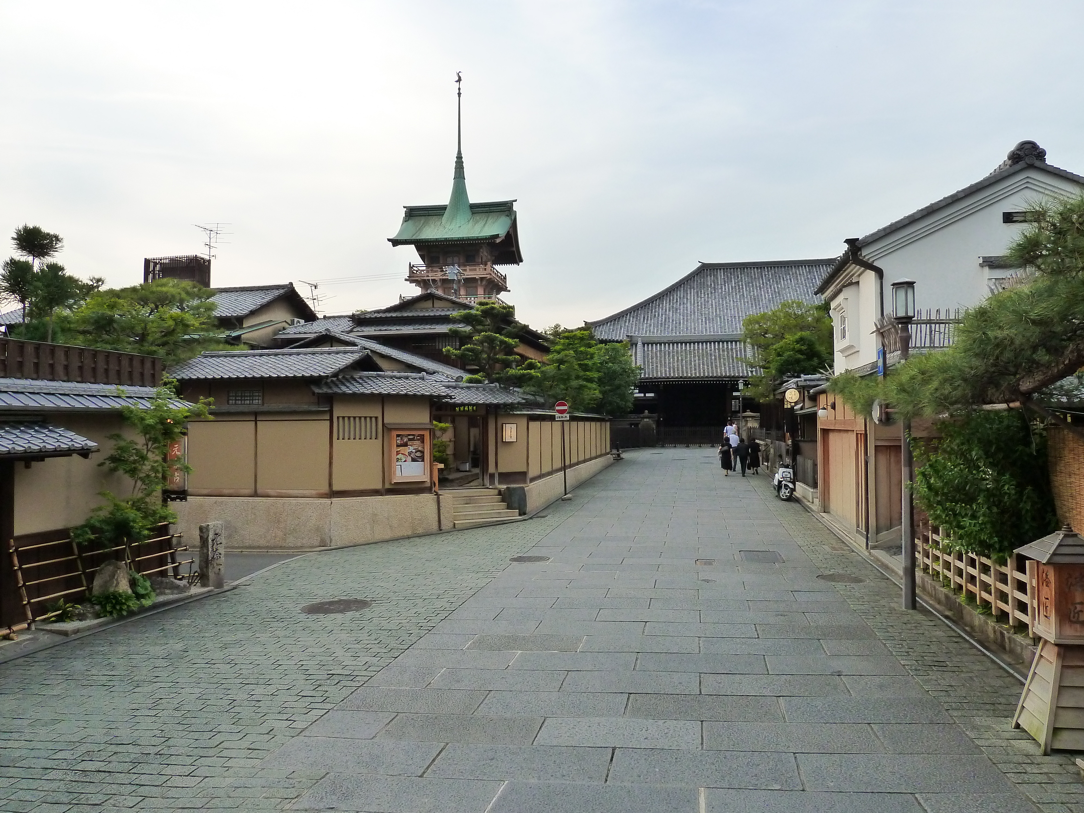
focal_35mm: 25
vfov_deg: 54.9
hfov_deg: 69.4
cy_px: 406
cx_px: 542
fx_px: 783
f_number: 4
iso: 200
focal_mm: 4.1
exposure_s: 1/160
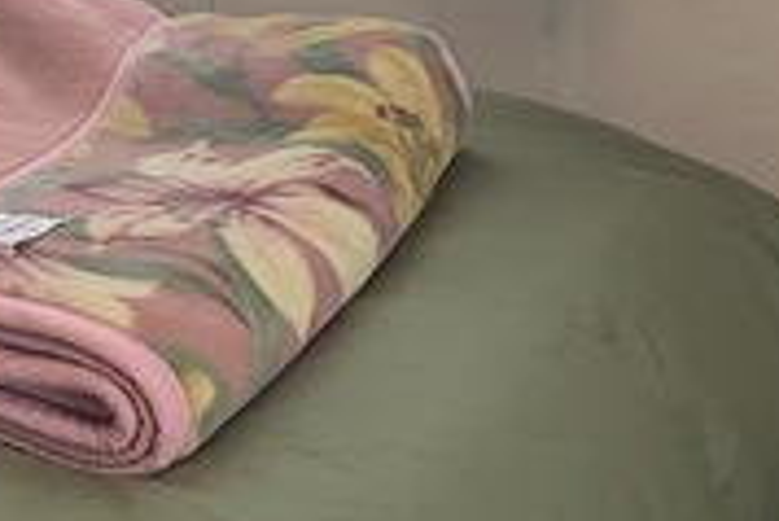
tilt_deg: -19.0
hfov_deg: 13.1
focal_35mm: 152
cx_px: -188
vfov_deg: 9.0
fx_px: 3292
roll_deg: -1.2
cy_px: 44
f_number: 1.8
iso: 25
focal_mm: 4.25
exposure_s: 1/157
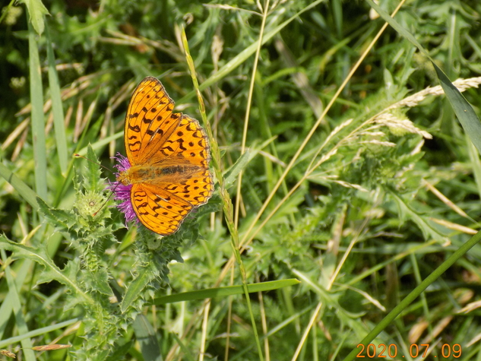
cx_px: 171
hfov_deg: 12.4
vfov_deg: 9.3
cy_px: 164
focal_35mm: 159
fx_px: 2210
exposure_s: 1/320
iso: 80
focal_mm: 20.9
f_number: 4.8
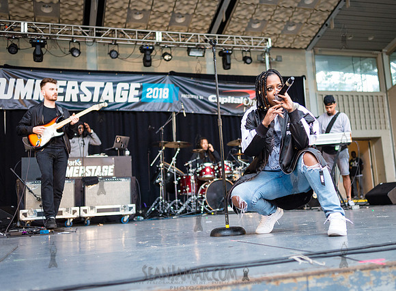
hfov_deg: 46.4
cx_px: 227
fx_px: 460
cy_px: 138
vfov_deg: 35.1
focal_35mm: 41
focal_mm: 35
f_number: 2.8
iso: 2000
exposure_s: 1/500
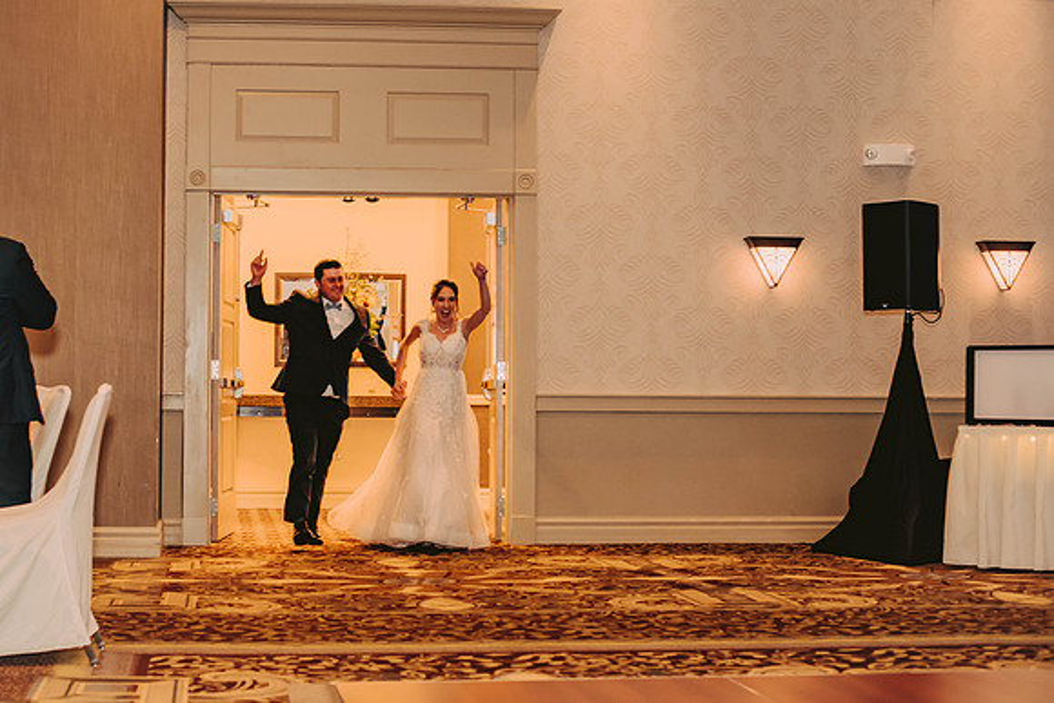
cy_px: 352
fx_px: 1842
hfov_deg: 31.8
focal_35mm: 63
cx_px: 391
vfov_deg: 21.6
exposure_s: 1/125
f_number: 2.5
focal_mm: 50
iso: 800
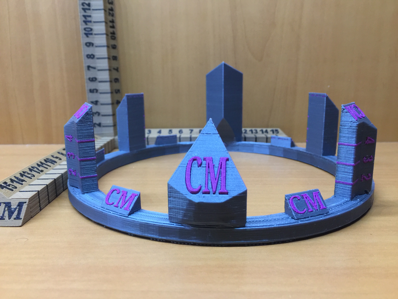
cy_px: 150
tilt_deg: -12.5
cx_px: 199
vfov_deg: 48.2
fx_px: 333
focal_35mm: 29
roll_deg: -0.4
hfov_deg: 61.7
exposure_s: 1/15
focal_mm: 4.15
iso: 100
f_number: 2.2
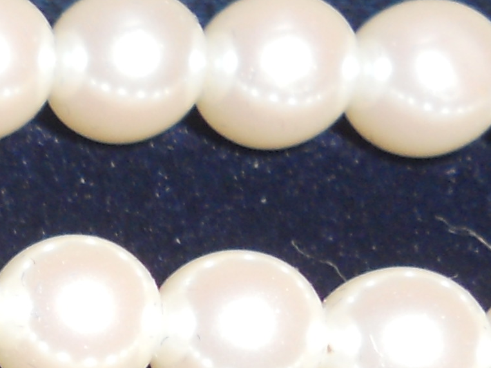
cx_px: -643
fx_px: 2382
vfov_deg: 8.7
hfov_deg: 10.4
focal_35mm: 168
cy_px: 530
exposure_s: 1/25
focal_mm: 5.8
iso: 80
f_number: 8.8
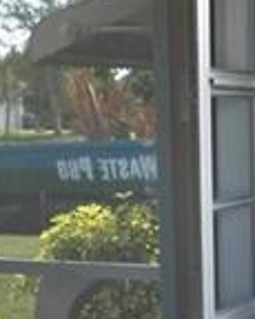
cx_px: 360
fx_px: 1379
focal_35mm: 146
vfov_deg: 12.7
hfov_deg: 10.3
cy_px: 452
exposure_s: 1/160
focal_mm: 4.9
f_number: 3.2
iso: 125
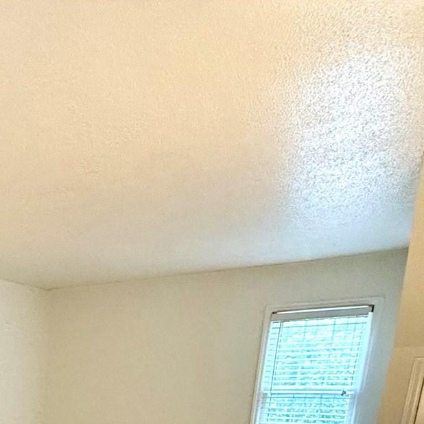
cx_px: -67
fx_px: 568
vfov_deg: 32.8
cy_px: 523
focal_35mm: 41
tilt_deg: -14.5
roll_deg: -0.2
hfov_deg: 34.1
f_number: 2.2
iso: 320
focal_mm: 2.22
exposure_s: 1/60
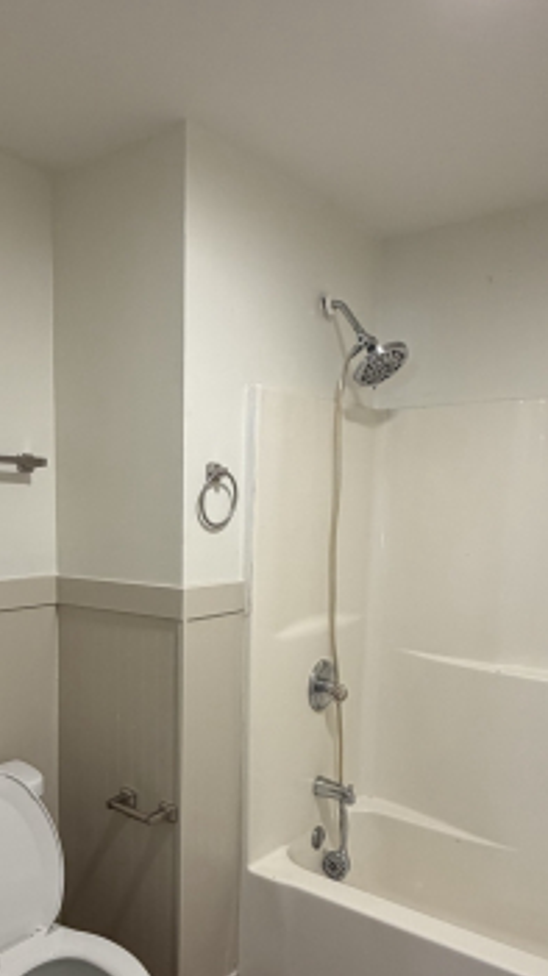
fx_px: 750
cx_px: 198
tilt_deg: -9.2
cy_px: 627
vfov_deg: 64.8
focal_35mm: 29
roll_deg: -0.6
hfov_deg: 39.8
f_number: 2.2
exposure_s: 1/60
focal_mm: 2.22
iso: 200
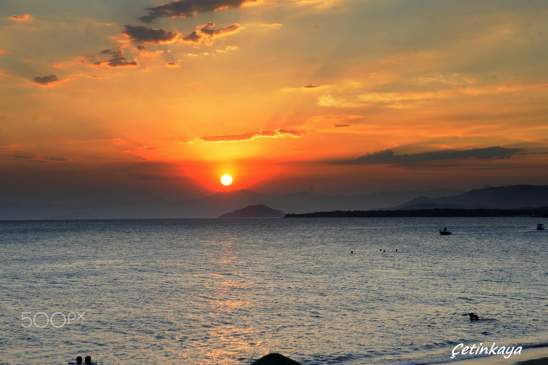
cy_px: 182
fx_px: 1217
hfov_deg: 25.4
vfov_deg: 17.0
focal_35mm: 80
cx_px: 274
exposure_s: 1/200
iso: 200
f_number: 7.1
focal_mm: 80
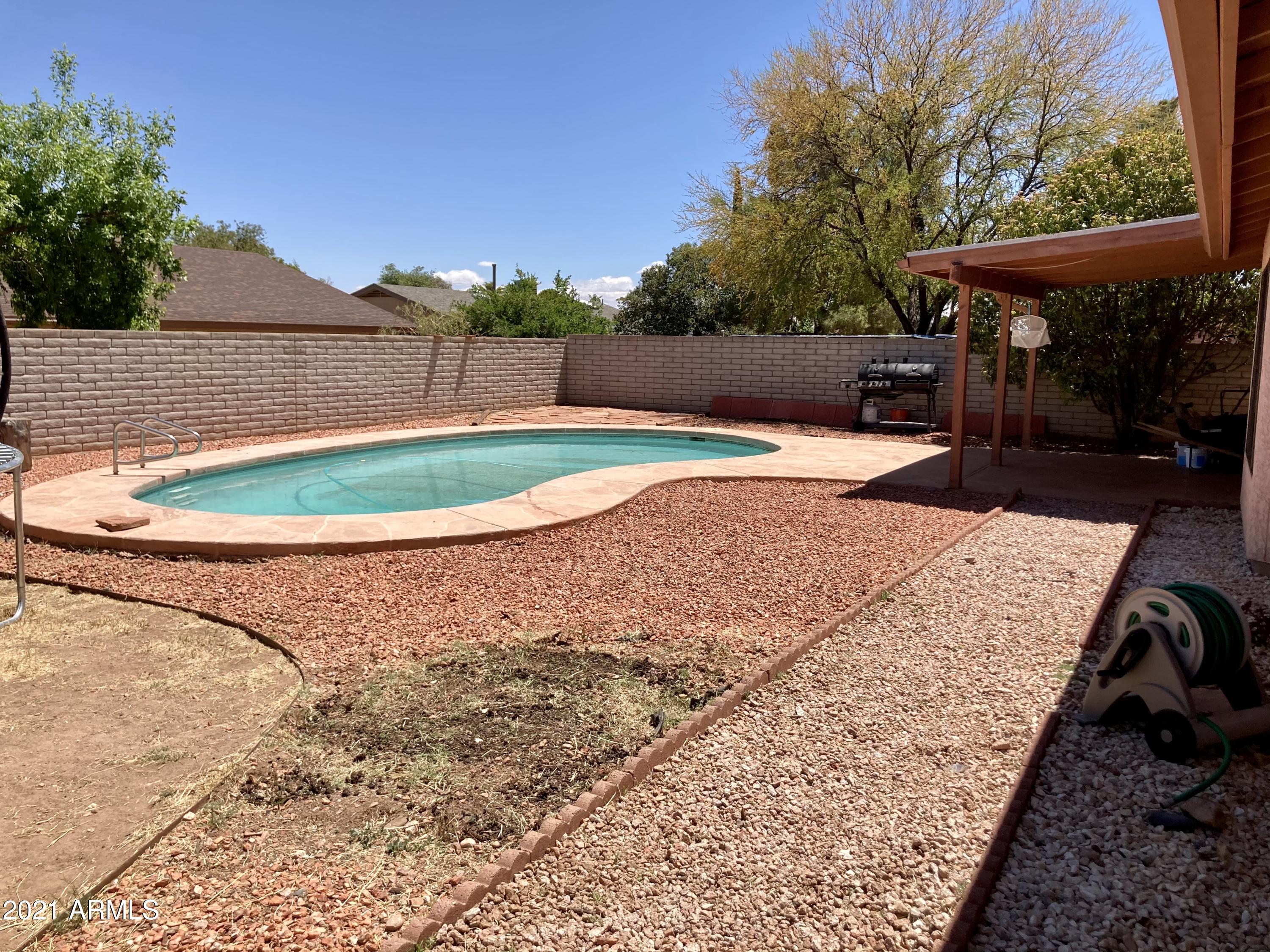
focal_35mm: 28
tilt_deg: -7.4
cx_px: 635
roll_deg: -1.3
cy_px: 476
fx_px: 1027
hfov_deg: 63.4
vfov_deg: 49.7
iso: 20
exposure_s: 1/2208
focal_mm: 3.99
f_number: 1.8
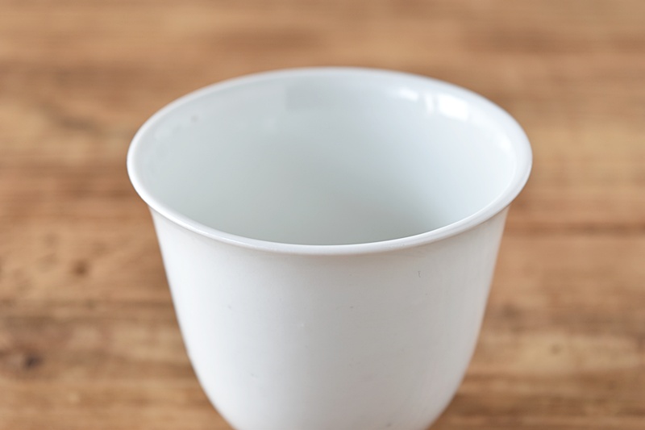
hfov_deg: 24.6
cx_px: 322
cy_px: 215
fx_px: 1478
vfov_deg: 16.5
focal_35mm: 82
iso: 200
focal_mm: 55
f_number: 5.6
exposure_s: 1/5
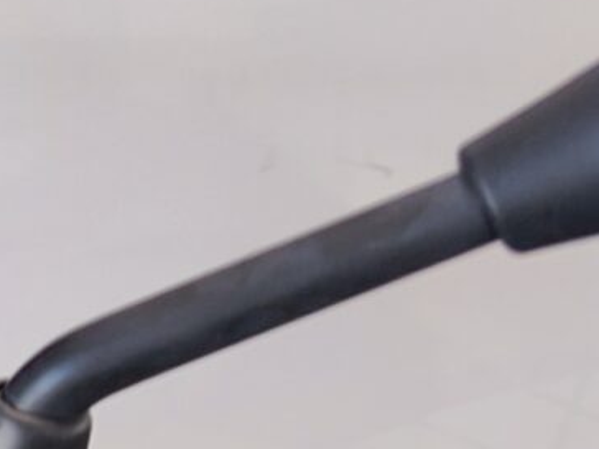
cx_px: -1323
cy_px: 81
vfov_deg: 8.4
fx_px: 3046
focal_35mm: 176
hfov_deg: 8.8
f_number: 1.6
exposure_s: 1/100
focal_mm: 6.57
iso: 64
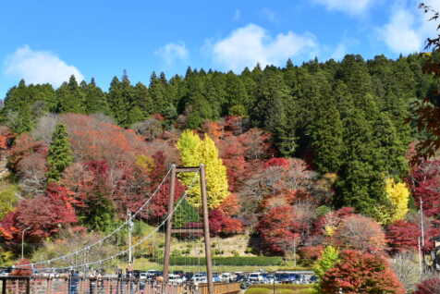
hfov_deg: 38.7
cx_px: 179
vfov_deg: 26.5
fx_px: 624
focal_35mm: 51
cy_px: 174
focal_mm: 18
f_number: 11
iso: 400
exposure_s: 1/400
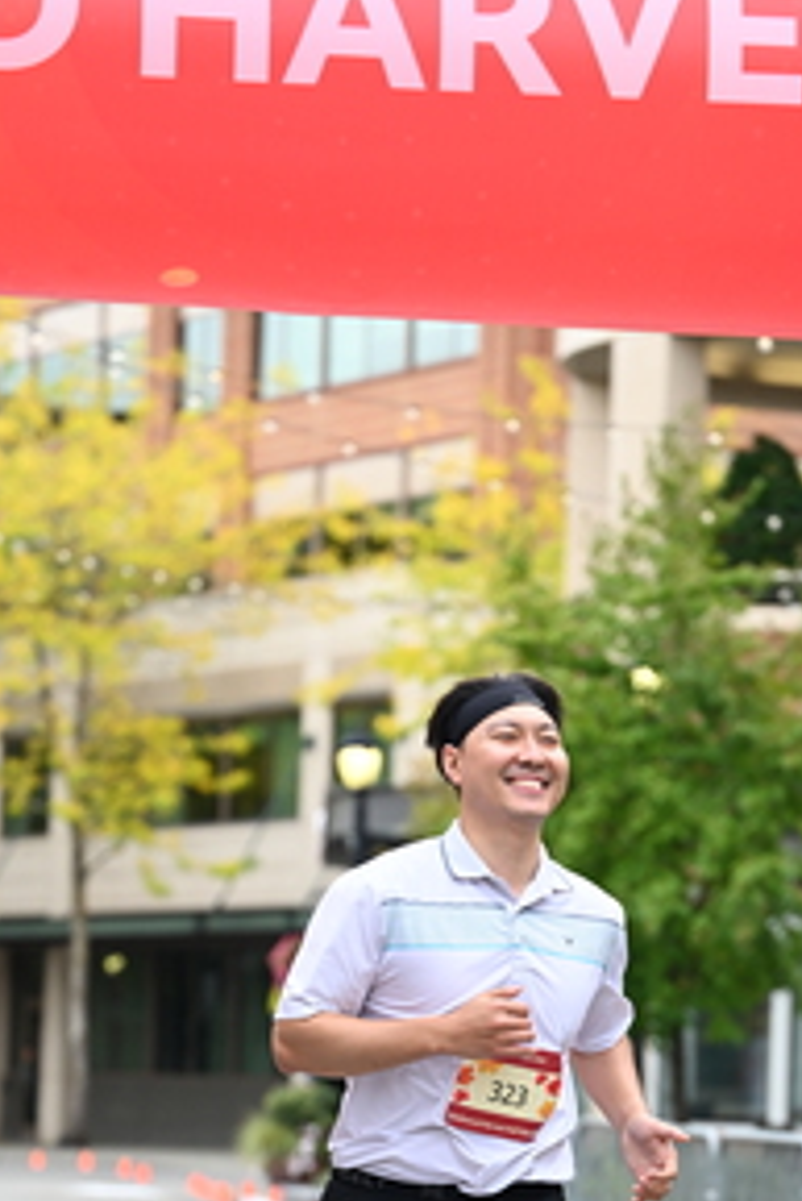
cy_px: 956
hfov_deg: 8.6
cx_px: 526
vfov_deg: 12.8
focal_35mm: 160
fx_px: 5340
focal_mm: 84
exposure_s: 1/1600
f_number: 2.8
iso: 640
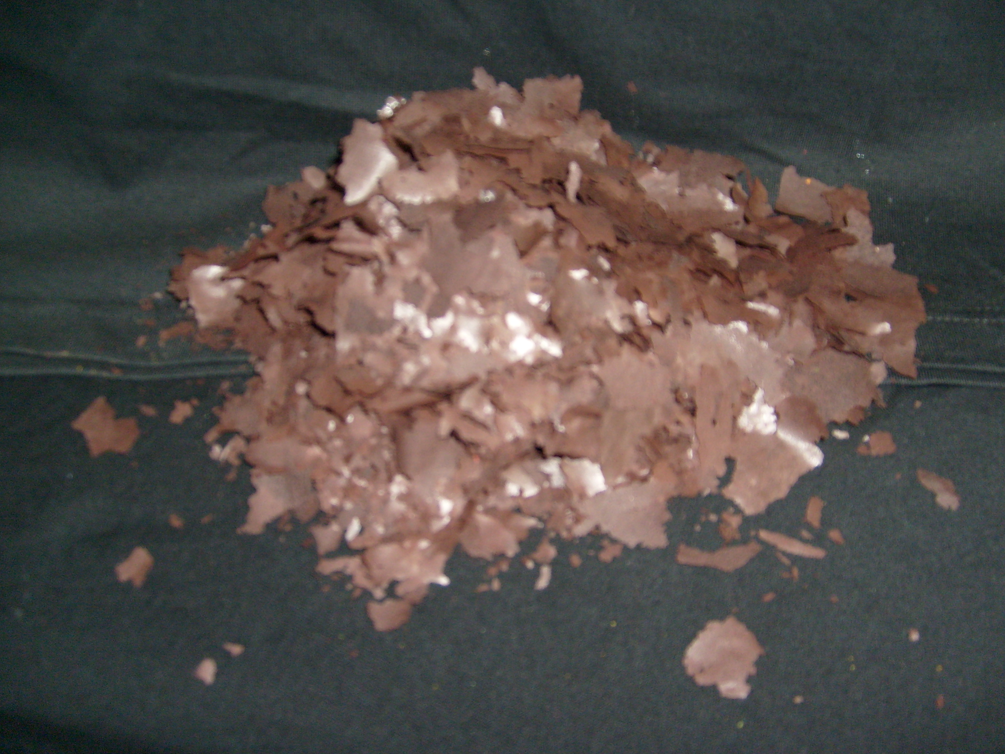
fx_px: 1045
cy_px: 386
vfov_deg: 39.6
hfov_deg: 51.4
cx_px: 509
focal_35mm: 36
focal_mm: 5.8
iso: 100
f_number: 2.8
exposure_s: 1/45
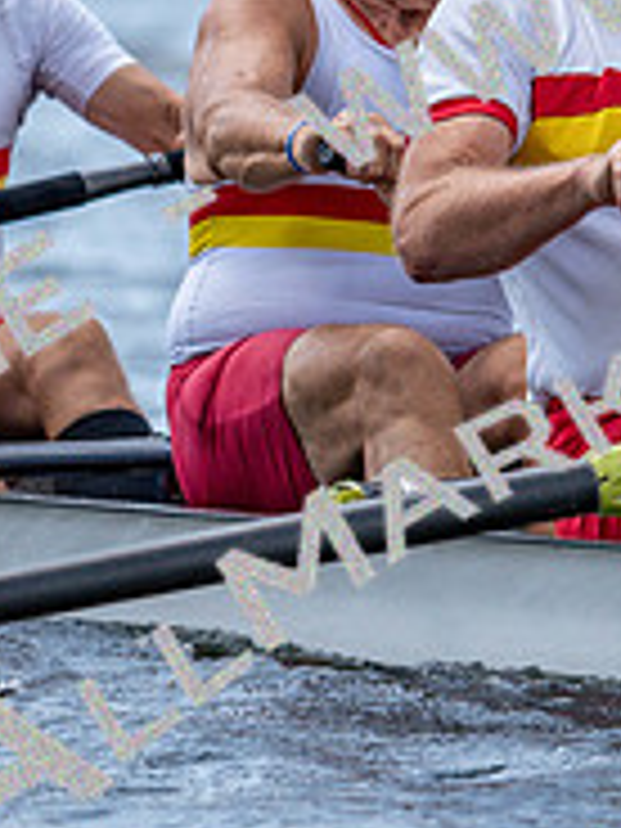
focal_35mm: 930
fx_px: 22245
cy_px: 182
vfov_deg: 2.1
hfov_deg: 1.6
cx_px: 846
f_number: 6.3
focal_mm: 306
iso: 500
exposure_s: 1/2000
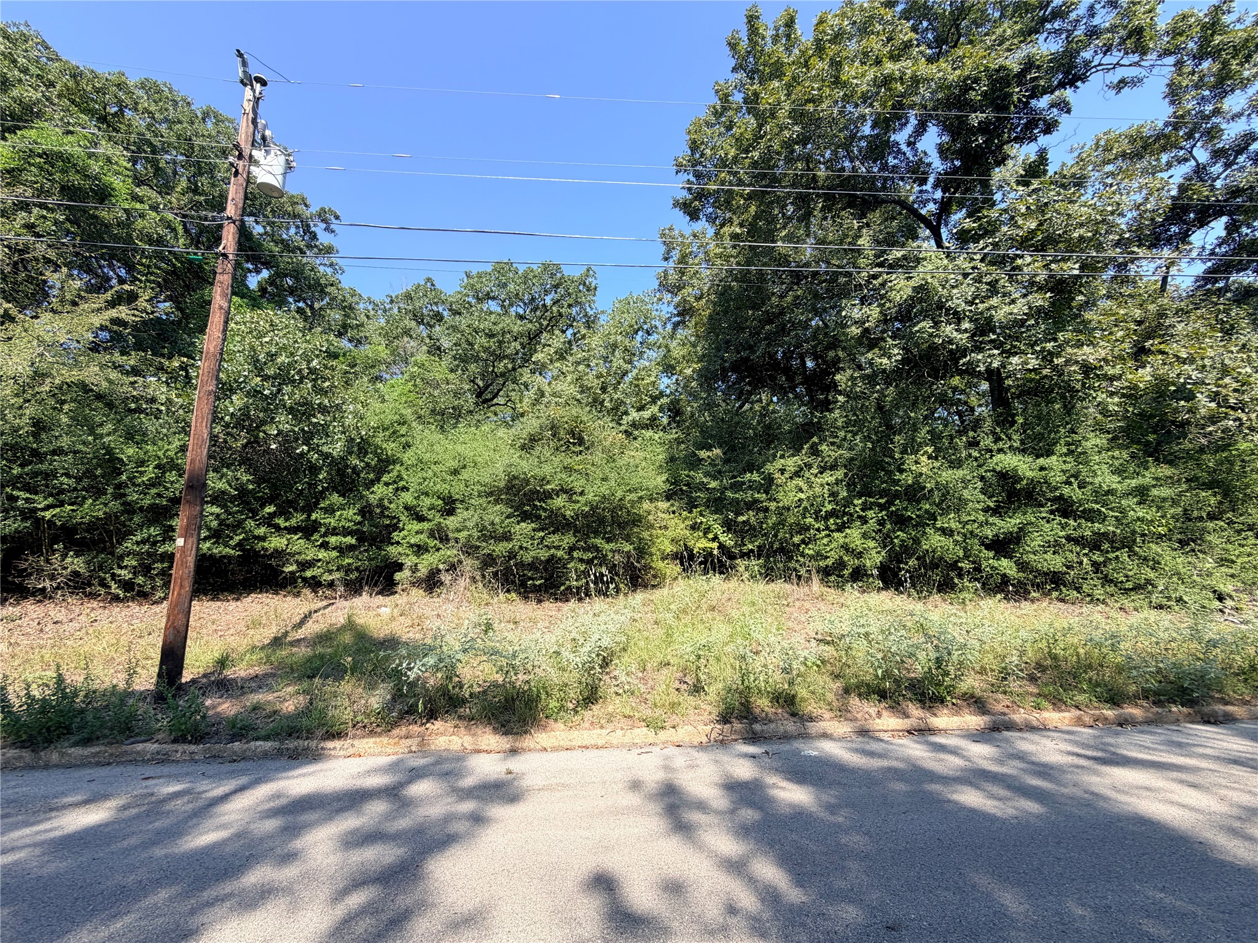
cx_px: 629
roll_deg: +4.8
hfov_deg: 102.1
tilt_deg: +10.7
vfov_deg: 85.7
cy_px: 472
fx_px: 509
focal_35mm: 14
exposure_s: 1/602
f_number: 2.2
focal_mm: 2.22
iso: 40
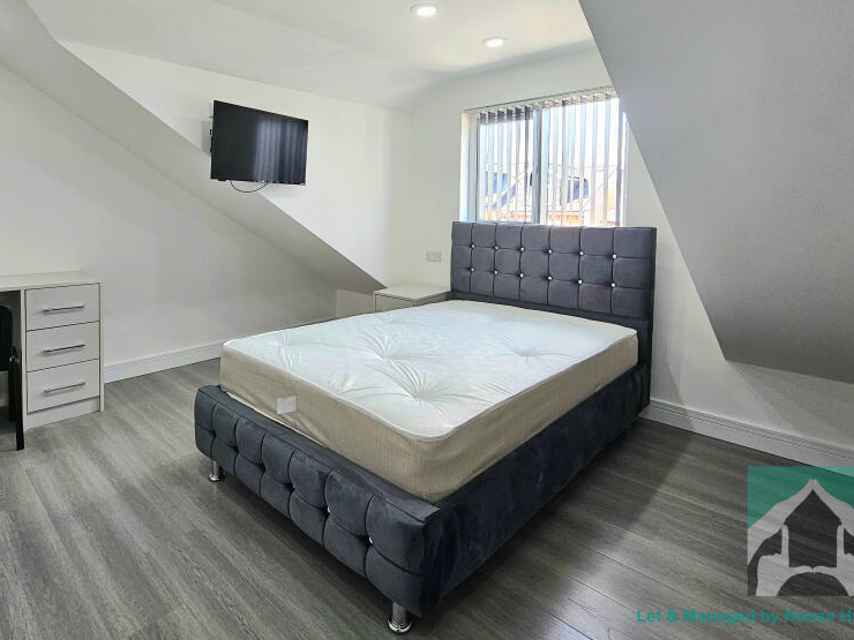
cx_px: 366
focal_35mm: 18
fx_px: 444
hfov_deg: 87.2
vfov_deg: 70.0
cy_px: 226
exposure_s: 1/50.3
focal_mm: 2.2
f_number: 2.2
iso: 64
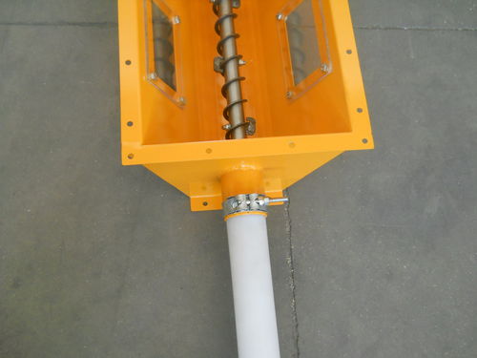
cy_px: 179
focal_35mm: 41
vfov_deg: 35.1
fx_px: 565
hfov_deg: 45.8
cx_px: 238
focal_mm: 6.72
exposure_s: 1/30
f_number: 3.1
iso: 400
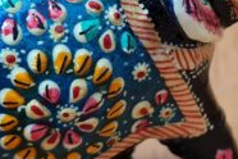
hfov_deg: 19.9
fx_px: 674
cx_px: 171
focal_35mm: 102
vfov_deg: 13.4
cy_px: 34
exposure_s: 1/40
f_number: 1.8
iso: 320
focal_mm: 5.4
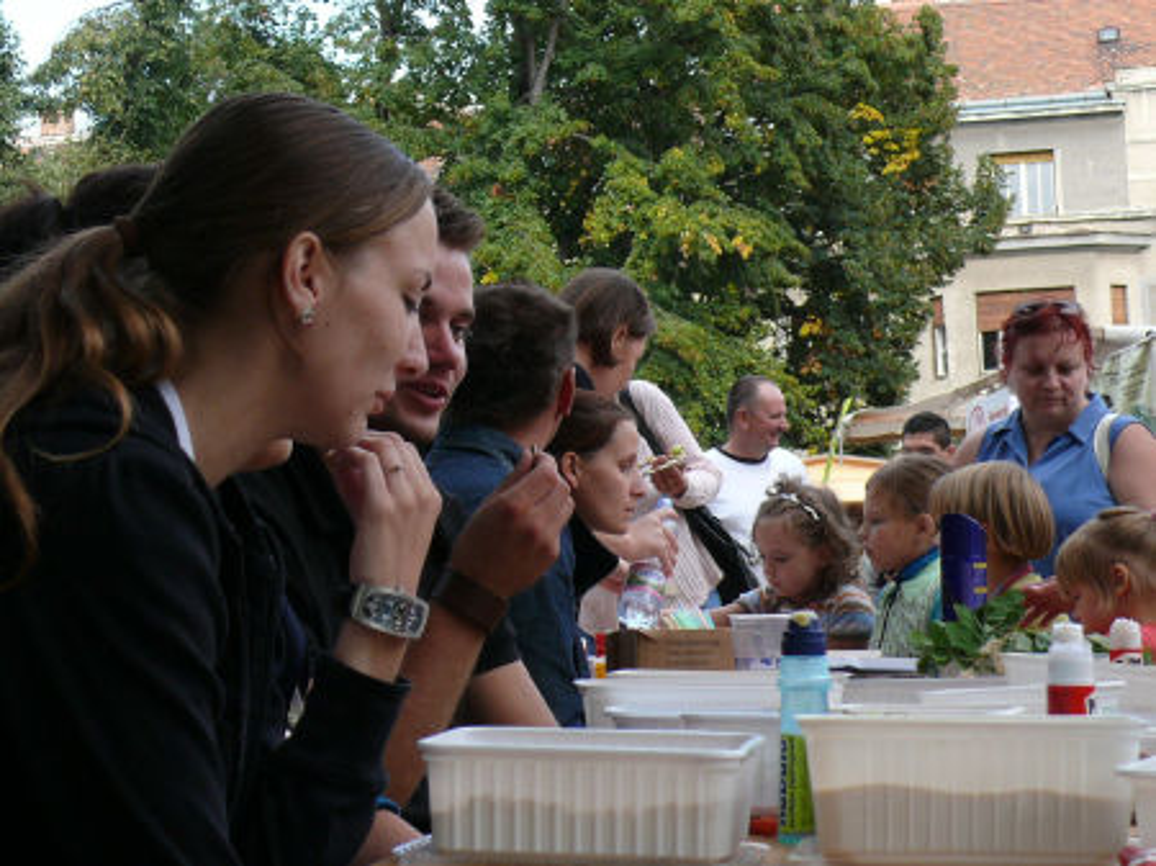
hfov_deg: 23.8
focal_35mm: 82
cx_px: 578
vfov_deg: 18.0
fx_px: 2737
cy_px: 433
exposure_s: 1/250
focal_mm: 12
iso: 100
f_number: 4
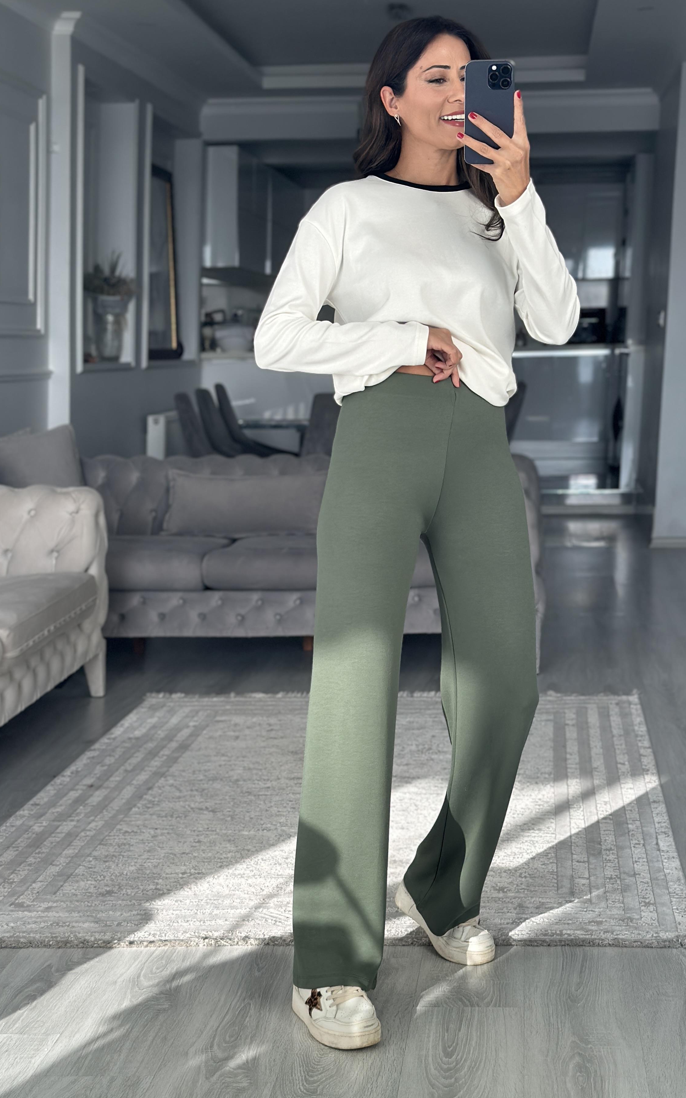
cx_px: 429
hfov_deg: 22.7
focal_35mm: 57
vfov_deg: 35.7
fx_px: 1705
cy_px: 515
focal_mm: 6.86
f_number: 1.78
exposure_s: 1/244
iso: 80
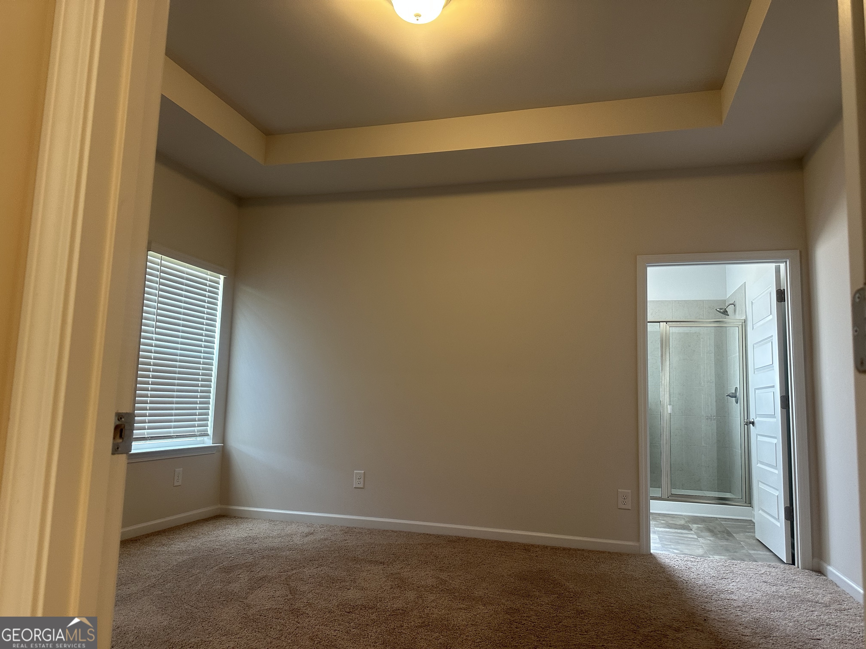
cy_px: 324
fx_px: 600
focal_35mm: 24
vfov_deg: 56.8
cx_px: 433
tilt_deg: +6.8
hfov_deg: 71.6
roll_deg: -2.5
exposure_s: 1/120
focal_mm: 6.86
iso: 250
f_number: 1.78
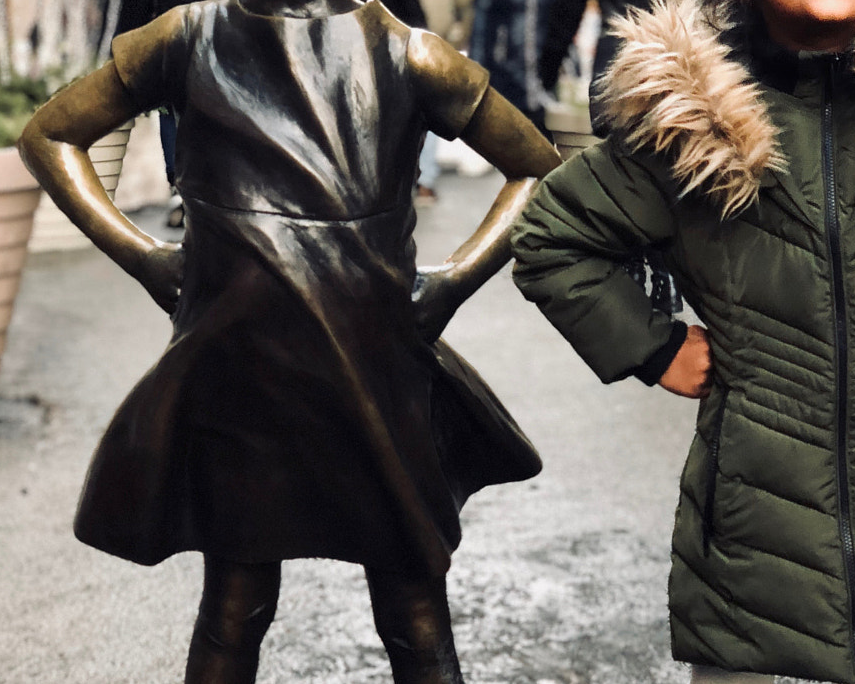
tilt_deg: -7.9
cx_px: 586
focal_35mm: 95
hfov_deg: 20.1
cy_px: 447
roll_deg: +1.3
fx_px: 2404
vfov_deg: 16.2
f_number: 2.4
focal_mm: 6
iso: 125
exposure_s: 1/24
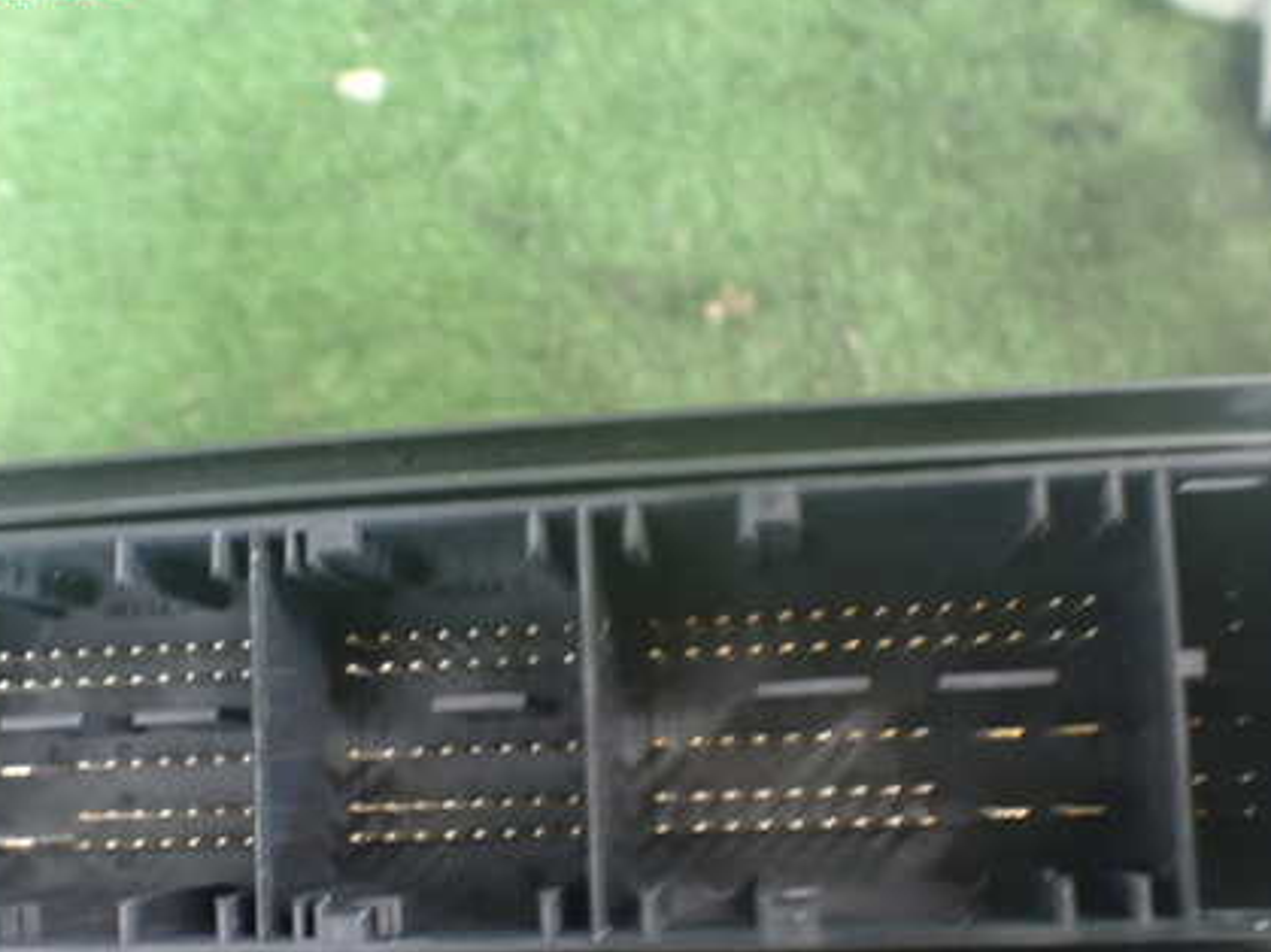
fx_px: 1578
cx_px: 479
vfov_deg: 33.3
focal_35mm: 43
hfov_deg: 43.5
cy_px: 618
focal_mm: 5.4
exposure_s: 1/30
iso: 1000
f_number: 2.3
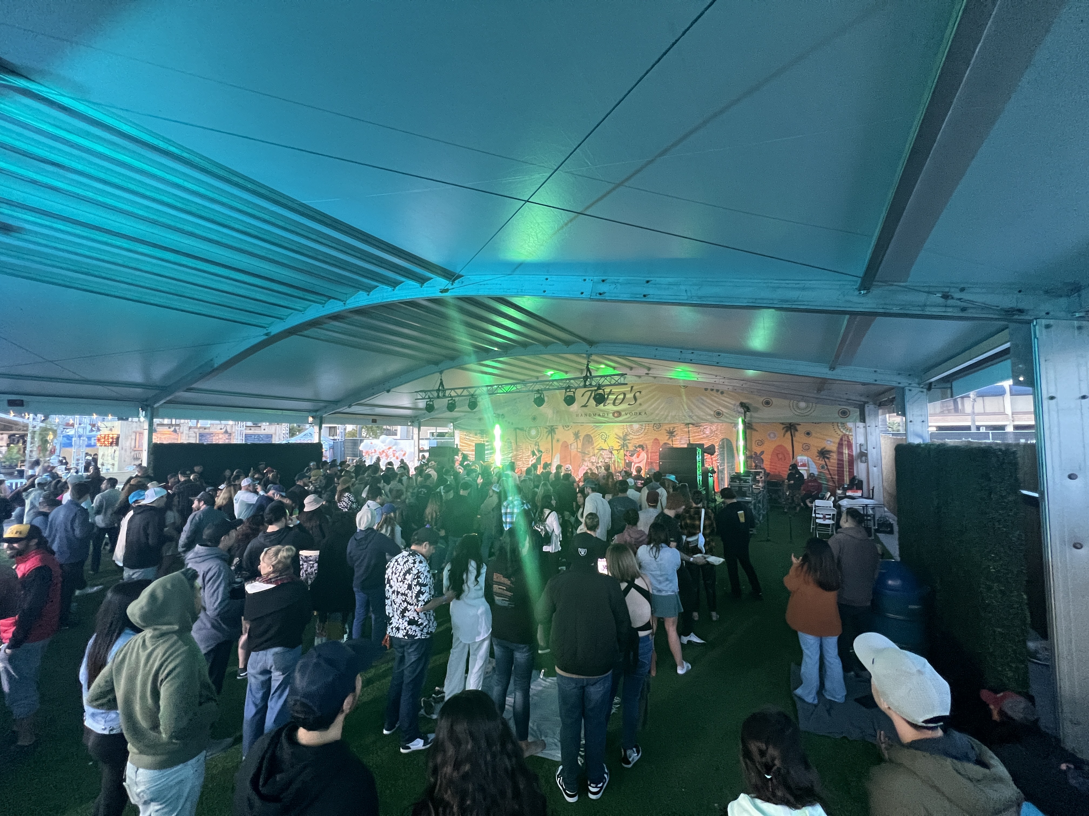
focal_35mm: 13
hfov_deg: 106.2
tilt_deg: +4.3
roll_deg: -0.4
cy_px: 408
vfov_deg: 89.9
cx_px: 544
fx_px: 409
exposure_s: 1/60
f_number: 1.8
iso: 400
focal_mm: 1.57
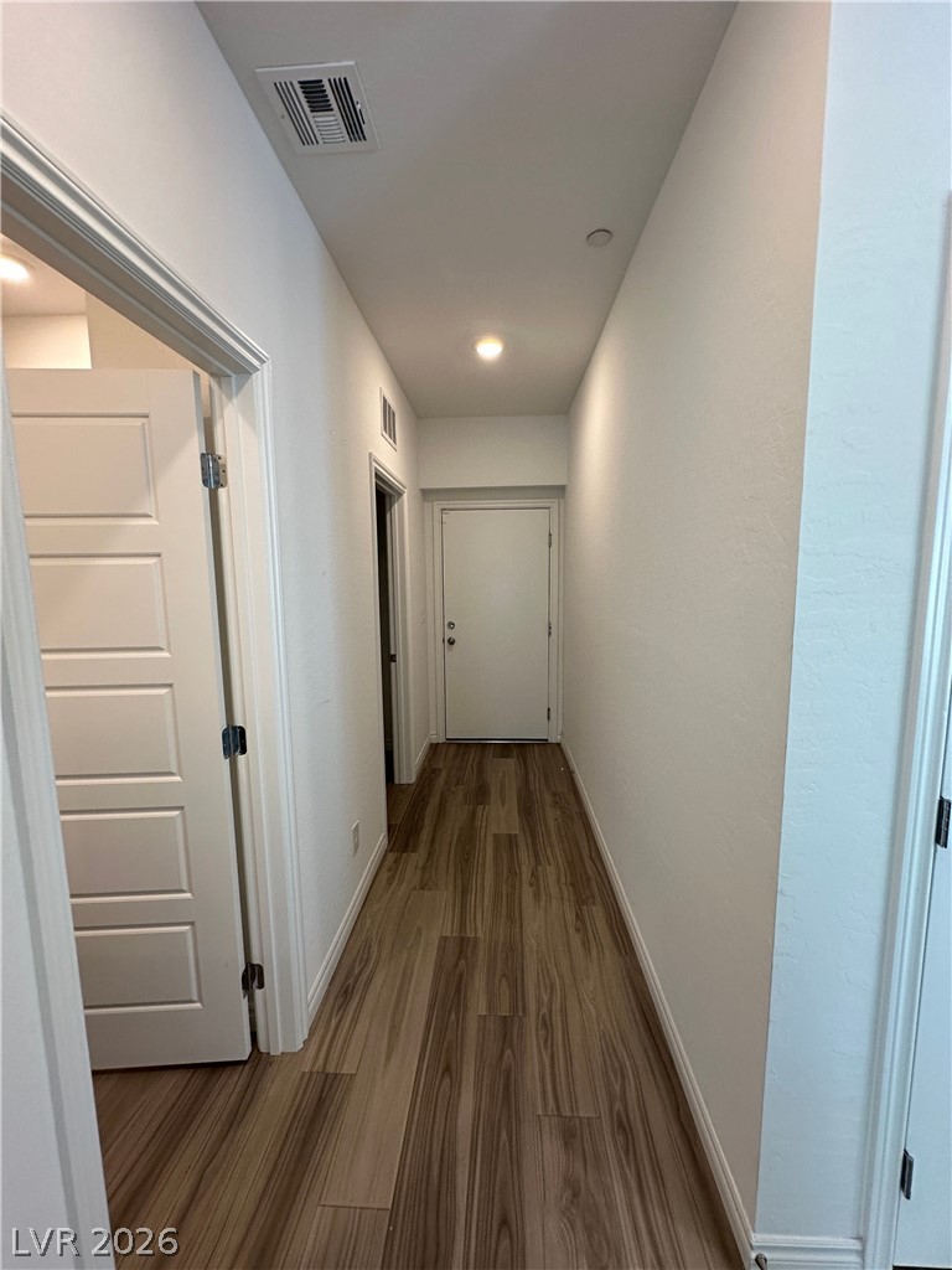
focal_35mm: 14
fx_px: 513
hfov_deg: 85.7
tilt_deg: -7.4
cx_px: 476
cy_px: 635
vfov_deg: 102.1
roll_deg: +0.8
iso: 160
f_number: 2.2
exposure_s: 1/120
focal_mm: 2.22
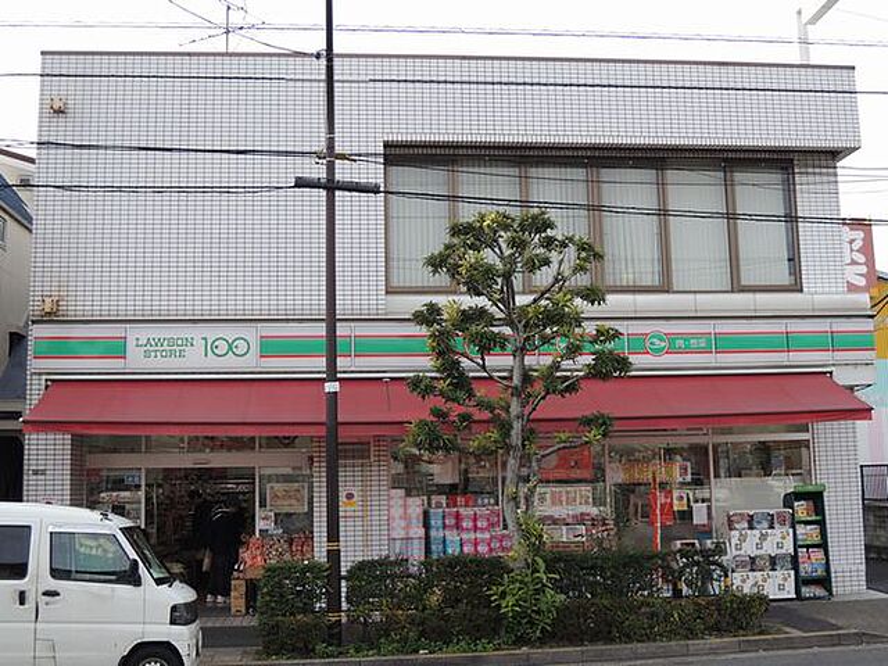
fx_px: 1154
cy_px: 333
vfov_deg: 32.2
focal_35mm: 45
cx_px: 444
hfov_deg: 42.1
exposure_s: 1/400
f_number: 3.5
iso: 100
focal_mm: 8.1
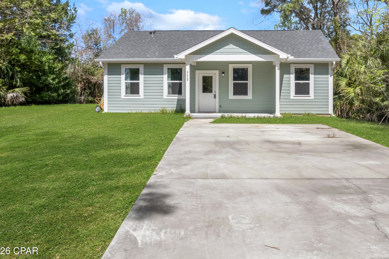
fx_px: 313
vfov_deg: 44.5
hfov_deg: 63.0
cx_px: 238
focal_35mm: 29
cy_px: 96
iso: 110
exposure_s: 1/2500
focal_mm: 8.38
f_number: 2.8
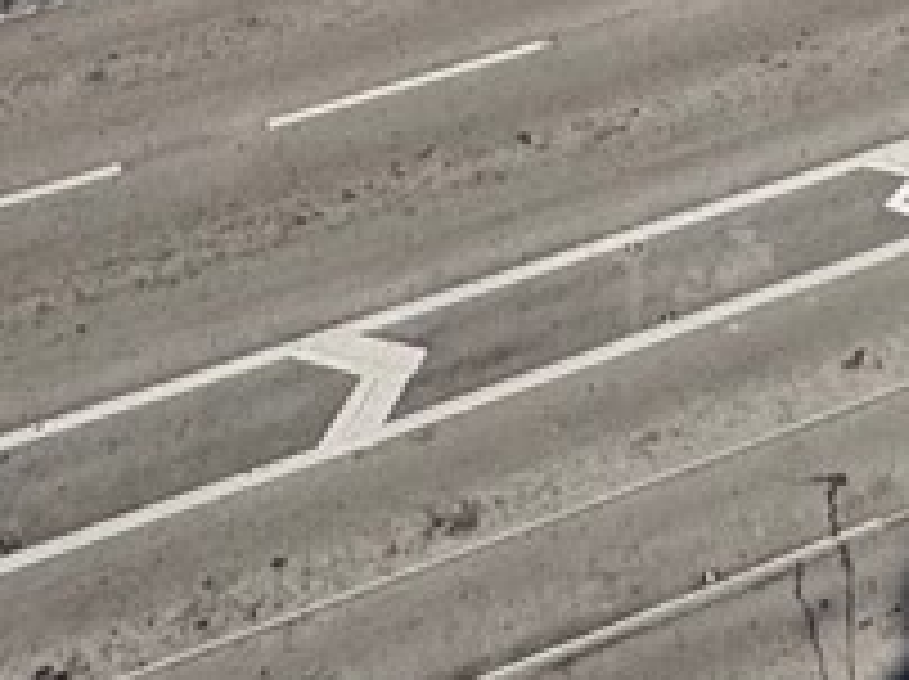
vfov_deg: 8.3
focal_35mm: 111
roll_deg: -3.8
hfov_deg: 16.5
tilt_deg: +1.4
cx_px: 1287
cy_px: -1959
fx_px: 2911
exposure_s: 1/2985
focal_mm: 2.22
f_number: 2.2
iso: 50
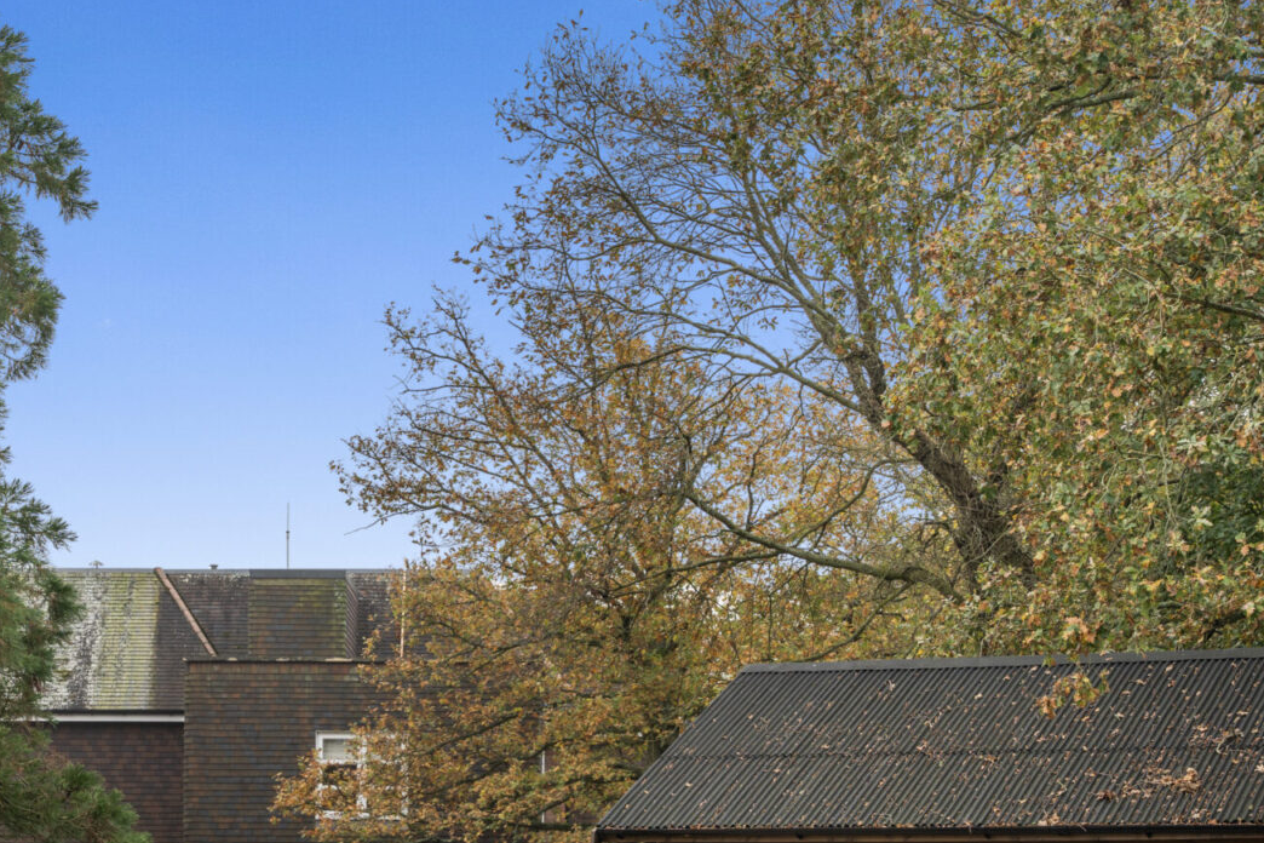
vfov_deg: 13.2
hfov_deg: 19.9
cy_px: 749
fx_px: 3602
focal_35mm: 103
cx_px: 450
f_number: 6.3
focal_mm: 52.3
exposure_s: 1/200
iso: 200
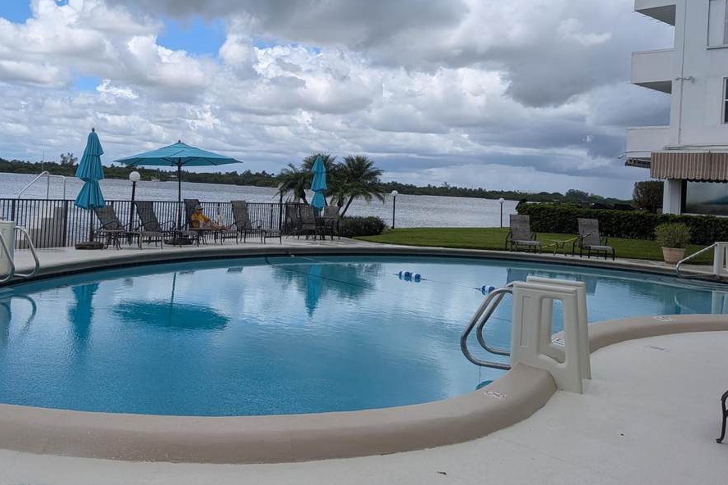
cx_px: 290
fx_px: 728
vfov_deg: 36.7
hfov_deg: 52.8
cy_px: 182
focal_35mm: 36
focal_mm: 4.53
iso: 29
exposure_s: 1/1949
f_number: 1.7
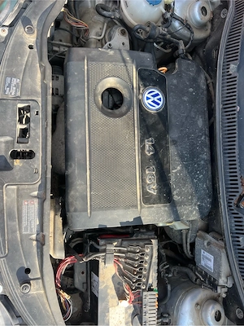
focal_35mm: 26
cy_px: 163
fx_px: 244
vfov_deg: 67.3
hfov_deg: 53.1
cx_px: 122
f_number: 1.5
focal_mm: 5.7
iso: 50
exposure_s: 1/436
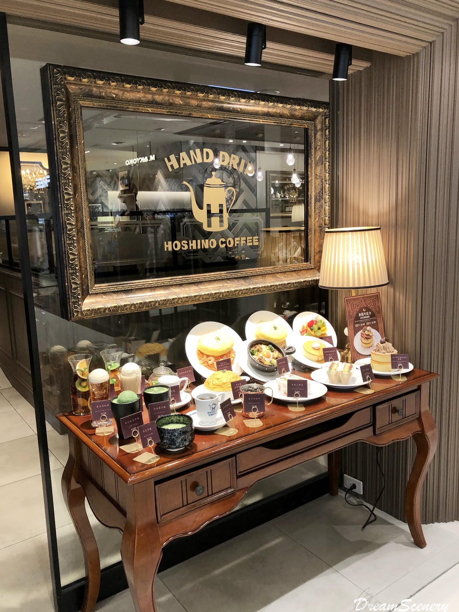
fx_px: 513
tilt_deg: -10.9
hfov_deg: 48.2
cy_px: 308
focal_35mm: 29
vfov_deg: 61.7
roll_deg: +1.5
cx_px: 224
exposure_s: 1/30
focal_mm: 3.99
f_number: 1.8
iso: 25
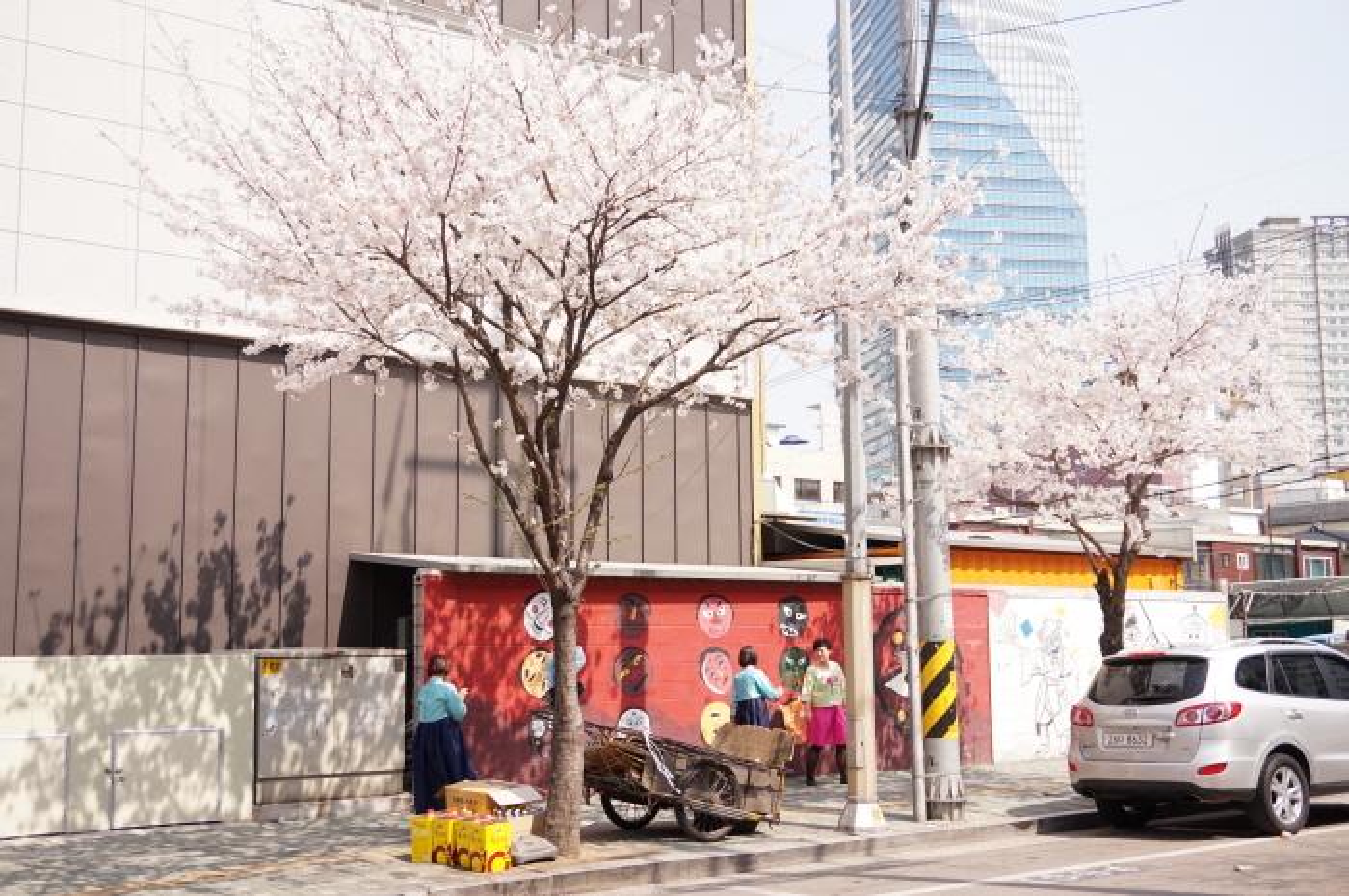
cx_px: 674
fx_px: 1572
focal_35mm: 42
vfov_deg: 31.8
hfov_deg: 46.4
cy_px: 448
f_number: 4.5
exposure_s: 1/1600
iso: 500
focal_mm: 28
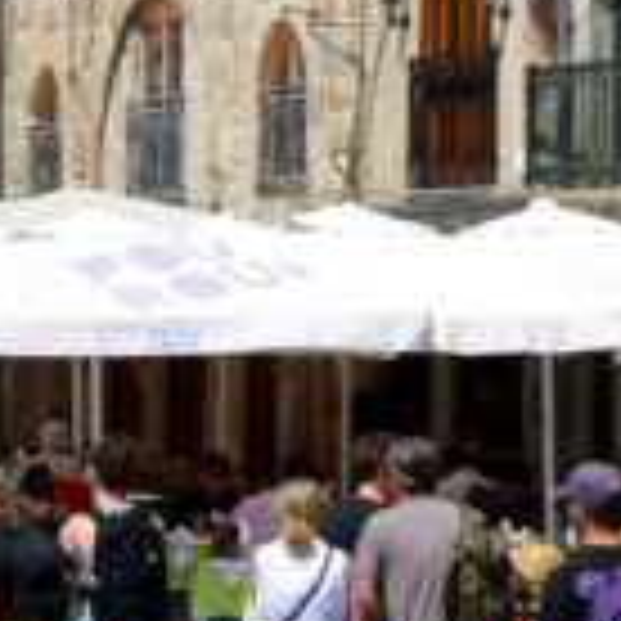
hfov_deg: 7.9
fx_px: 4201
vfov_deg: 8.5
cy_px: 270
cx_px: -810
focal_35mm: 207
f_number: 7.1
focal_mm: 22
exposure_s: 1/800
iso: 100
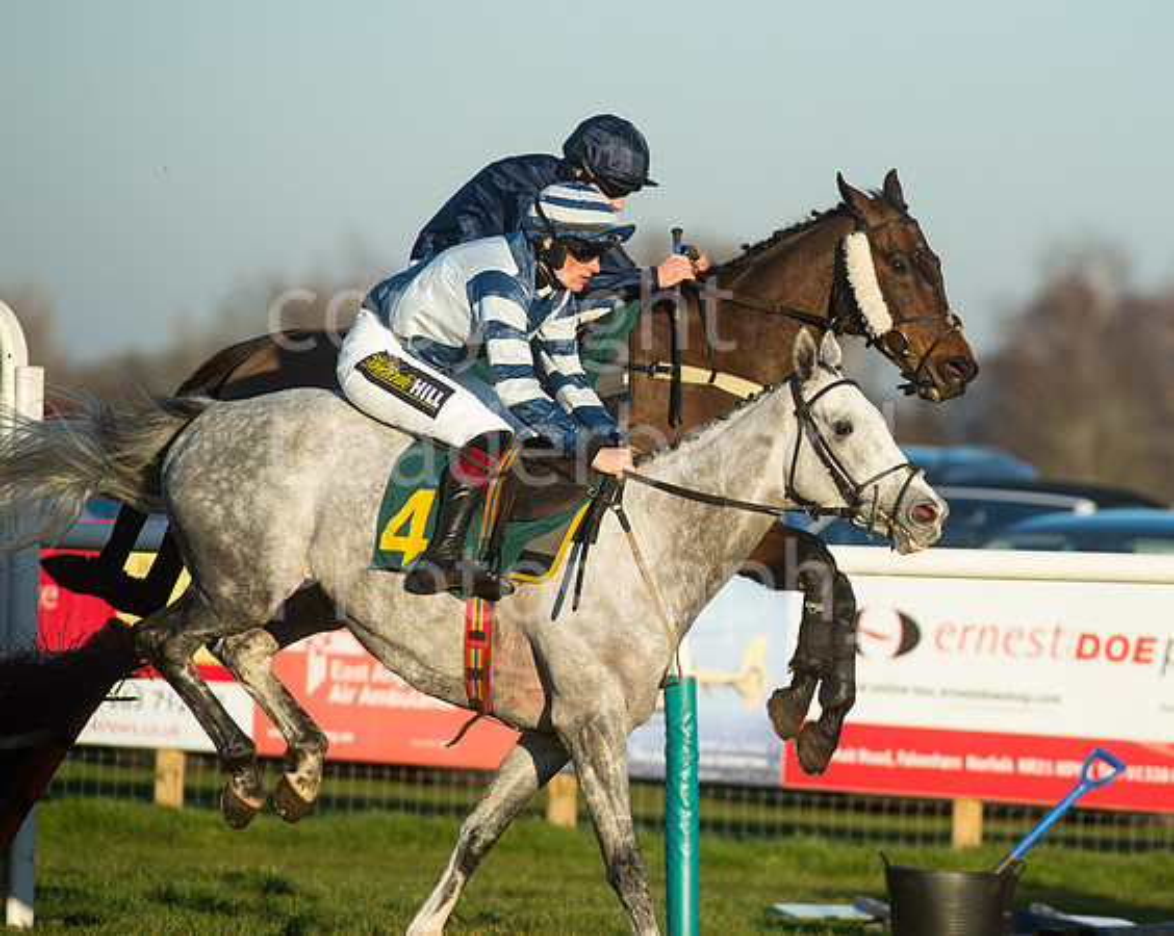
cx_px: 818
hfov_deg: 4.8
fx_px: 13981
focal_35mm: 403
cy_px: 378
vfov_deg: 3.8
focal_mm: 300
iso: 800
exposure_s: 1/4000
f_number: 6.3
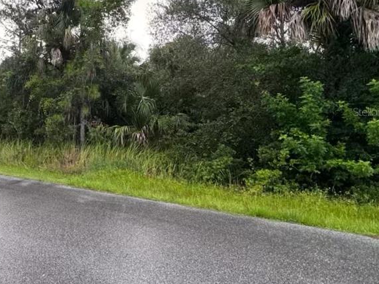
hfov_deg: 62.2
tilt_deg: +2.2
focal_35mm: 25
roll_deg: -0.1
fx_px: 274
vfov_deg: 54.4
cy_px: 112
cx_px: 64
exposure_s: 1/99
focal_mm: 2.22
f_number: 2.2
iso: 160
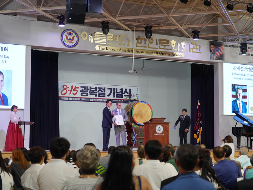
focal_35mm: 70
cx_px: 136
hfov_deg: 27.8
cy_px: 96
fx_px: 512
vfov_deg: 21.0
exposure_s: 1/160
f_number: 4
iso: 1600
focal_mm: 63
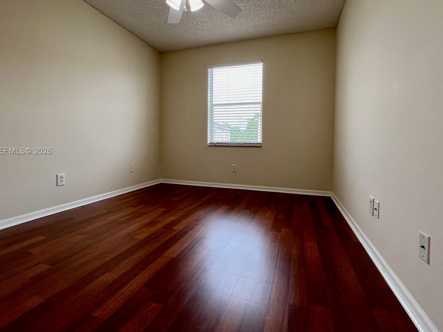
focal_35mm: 16
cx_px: 218
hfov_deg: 94.5
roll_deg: -0.3
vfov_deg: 77.9
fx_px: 205
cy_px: 152
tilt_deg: -1.3
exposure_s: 1/120
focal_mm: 1.57
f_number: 1.8
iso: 64
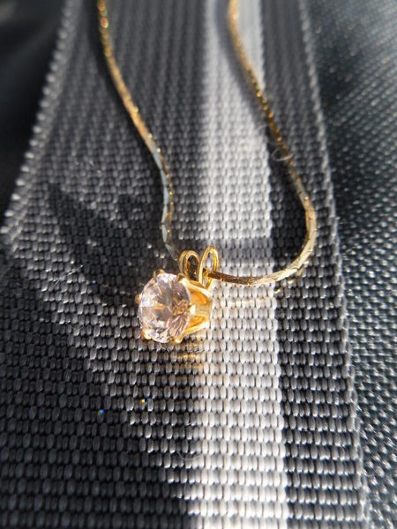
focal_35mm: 35
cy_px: 264
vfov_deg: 52.6
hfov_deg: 40.7
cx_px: 198
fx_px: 535
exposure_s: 1/291
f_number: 3.5
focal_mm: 6.3
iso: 80
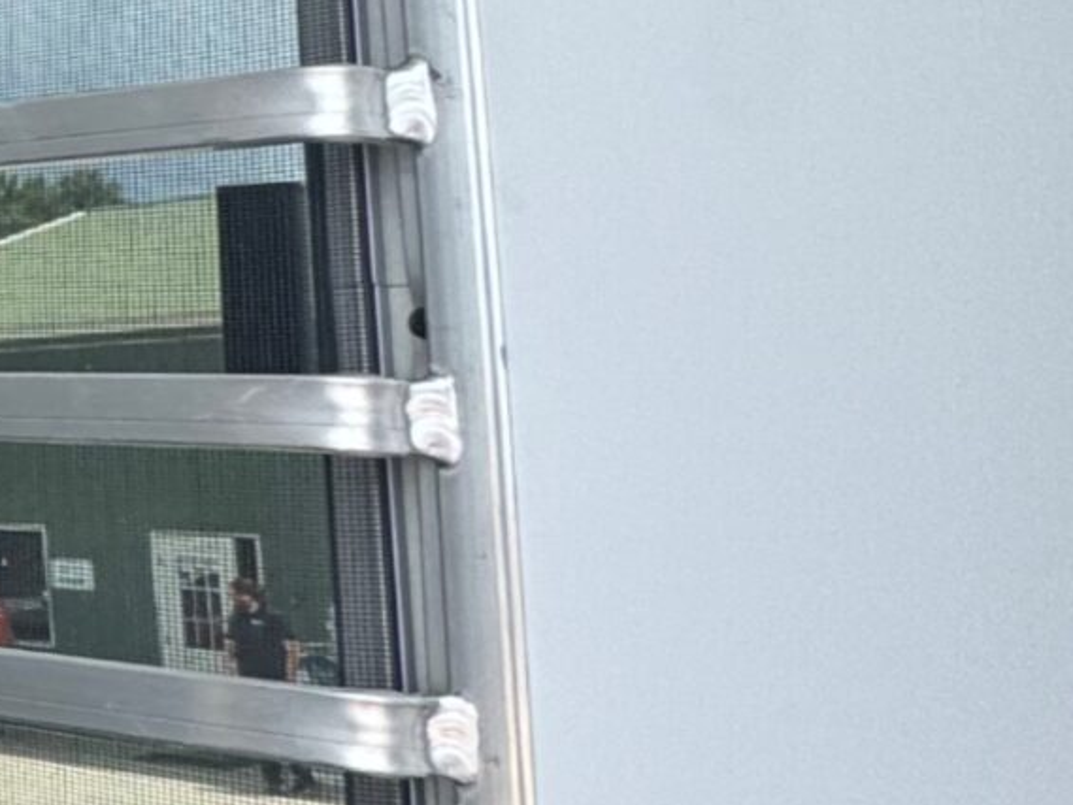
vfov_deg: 22.8
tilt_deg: +11.5
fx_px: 1953
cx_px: -1190
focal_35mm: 63
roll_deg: -3.2
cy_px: 113
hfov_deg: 17.9
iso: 40
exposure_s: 1/512
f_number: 2.2
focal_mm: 2.22
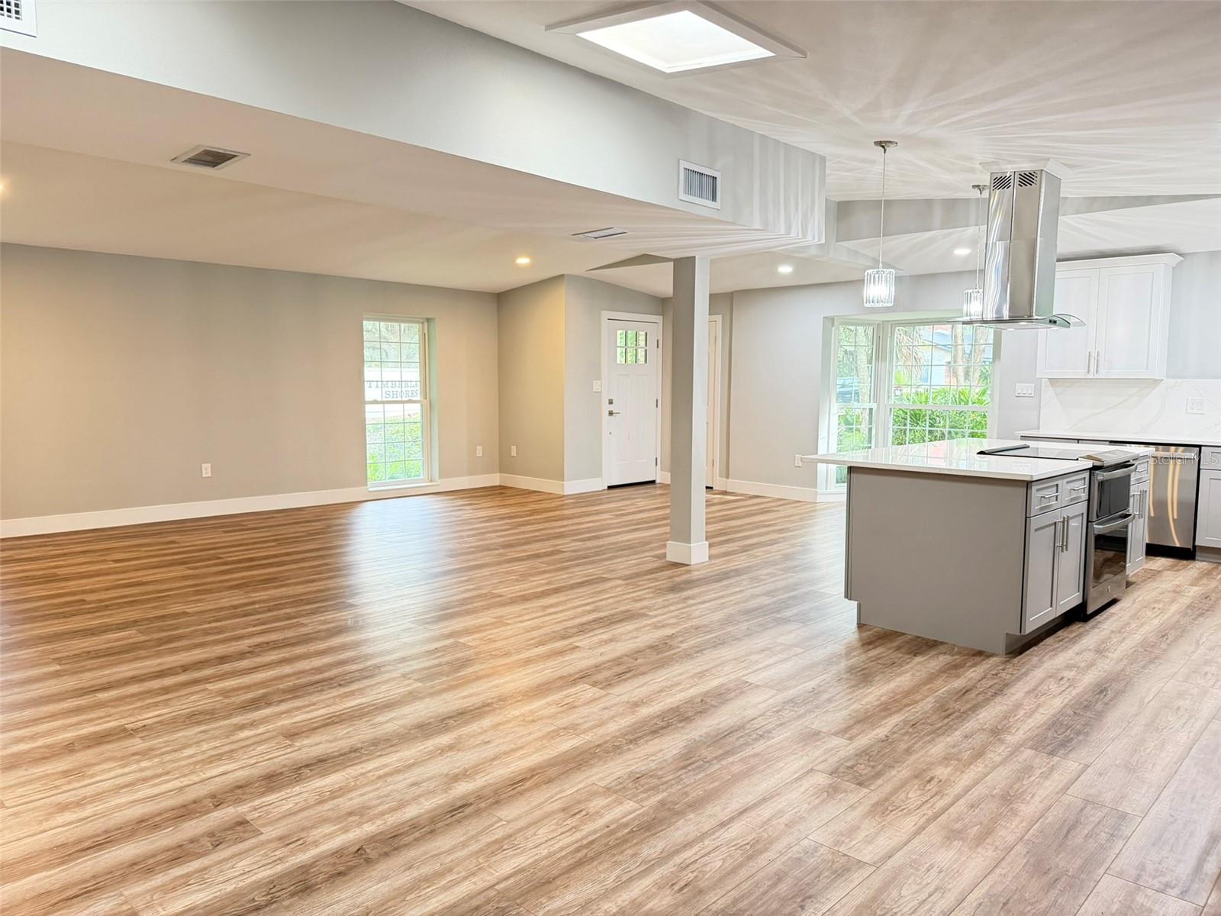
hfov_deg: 71.6
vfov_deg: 56.8
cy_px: 458
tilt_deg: -5.5
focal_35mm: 24
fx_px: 847
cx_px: 610
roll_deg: +0.3
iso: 500
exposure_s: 1/60
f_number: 1.78
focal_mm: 6.76
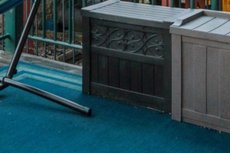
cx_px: 5
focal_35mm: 86
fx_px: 550
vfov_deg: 14.7
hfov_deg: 22.8
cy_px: -83
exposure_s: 1/100
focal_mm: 16
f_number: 8
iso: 800
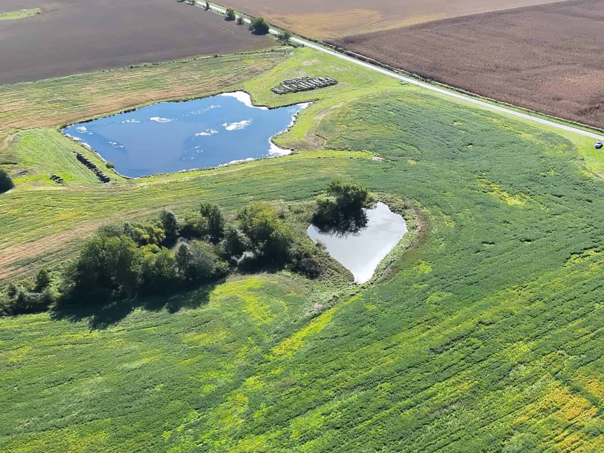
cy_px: 313
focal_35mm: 45
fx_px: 785
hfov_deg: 41.4
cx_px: 411
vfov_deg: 31.8
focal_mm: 6.72
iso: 160
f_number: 1.7
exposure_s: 1/2500
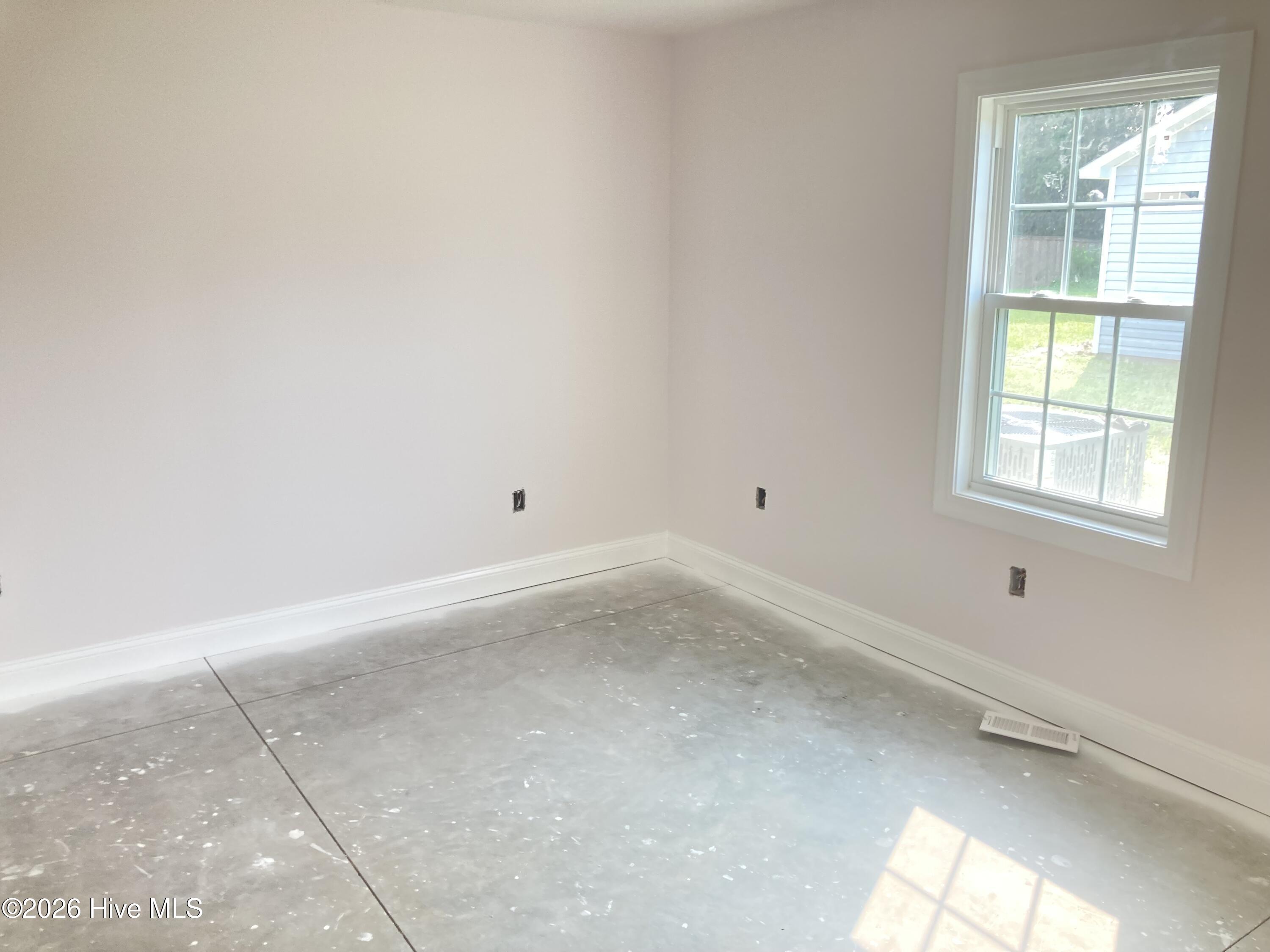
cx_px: 635
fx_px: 1027
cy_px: 476
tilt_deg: -12.6
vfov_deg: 49.7
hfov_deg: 63.4
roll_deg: -1.8
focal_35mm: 28
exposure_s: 1/87
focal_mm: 3.99
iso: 80
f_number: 1.8
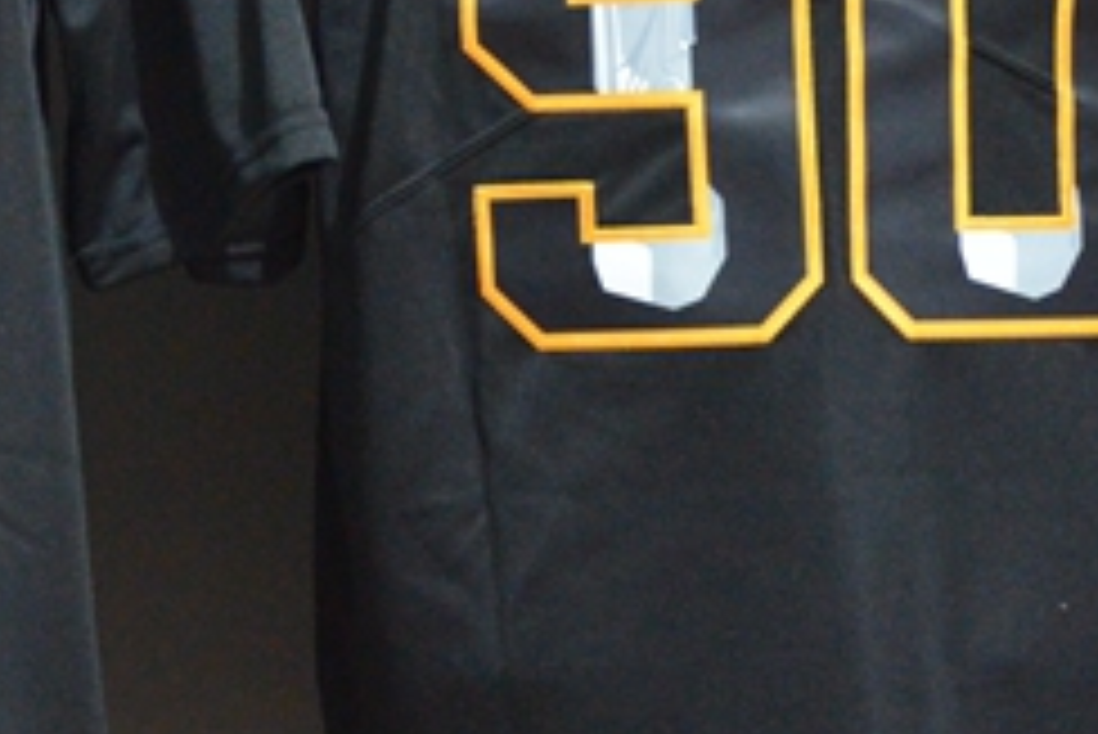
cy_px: 23
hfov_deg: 8.0
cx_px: 126
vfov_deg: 5.4
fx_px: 7782
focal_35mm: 255
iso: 4000
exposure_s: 1/10
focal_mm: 52
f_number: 4.8
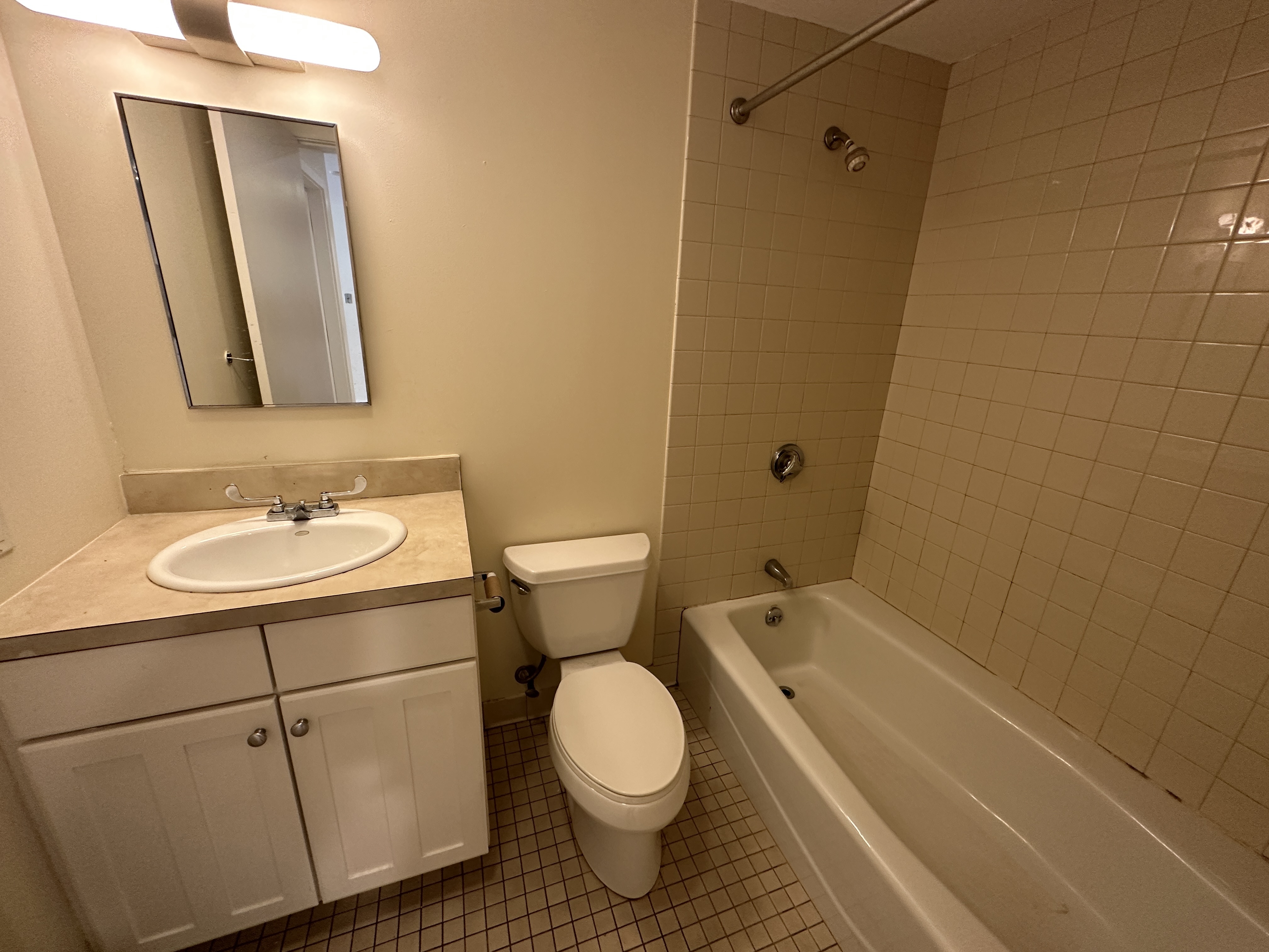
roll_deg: -2.7
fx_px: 513
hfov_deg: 102.1
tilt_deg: -17.6
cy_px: 476
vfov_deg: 85.7
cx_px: 634
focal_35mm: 14
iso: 200
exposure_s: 1/60
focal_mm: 2.22
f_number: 2.2
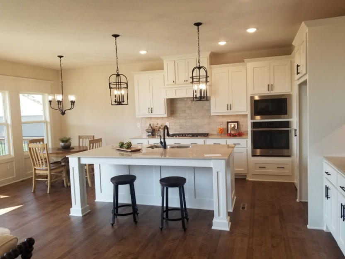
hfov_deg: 67.3
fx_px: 259
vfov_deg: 53.1
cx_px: 172
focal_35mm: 26
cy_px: 130
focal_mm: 4.3
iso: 80
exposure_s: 1/120
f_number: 1.7
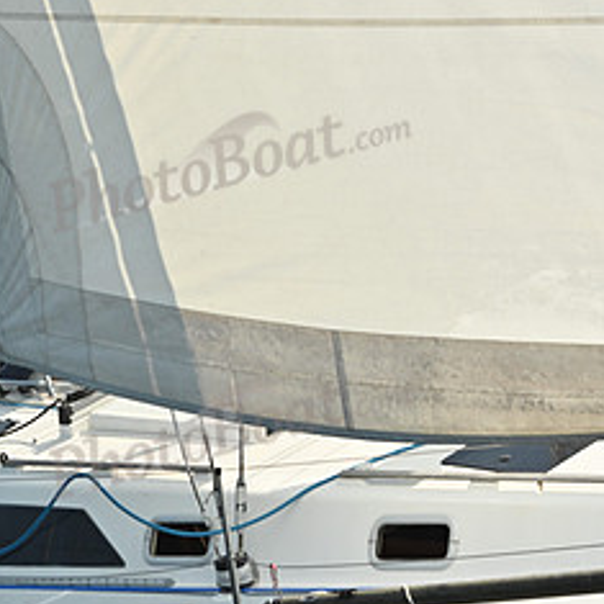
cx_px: -82
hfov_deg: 11.7
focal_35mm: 147
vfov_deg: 11.9
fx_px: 2902
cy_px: 335
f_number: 9
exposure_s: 1/1250
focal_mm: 70
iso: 320
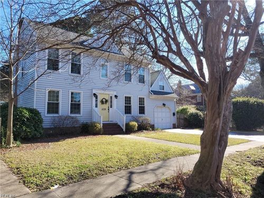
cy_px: 99
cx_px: 132
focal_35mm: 26
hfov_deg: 67.3
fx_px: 198
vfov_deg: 53.1
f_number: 1.8
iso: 40
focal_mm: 5.4
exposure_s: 1/864
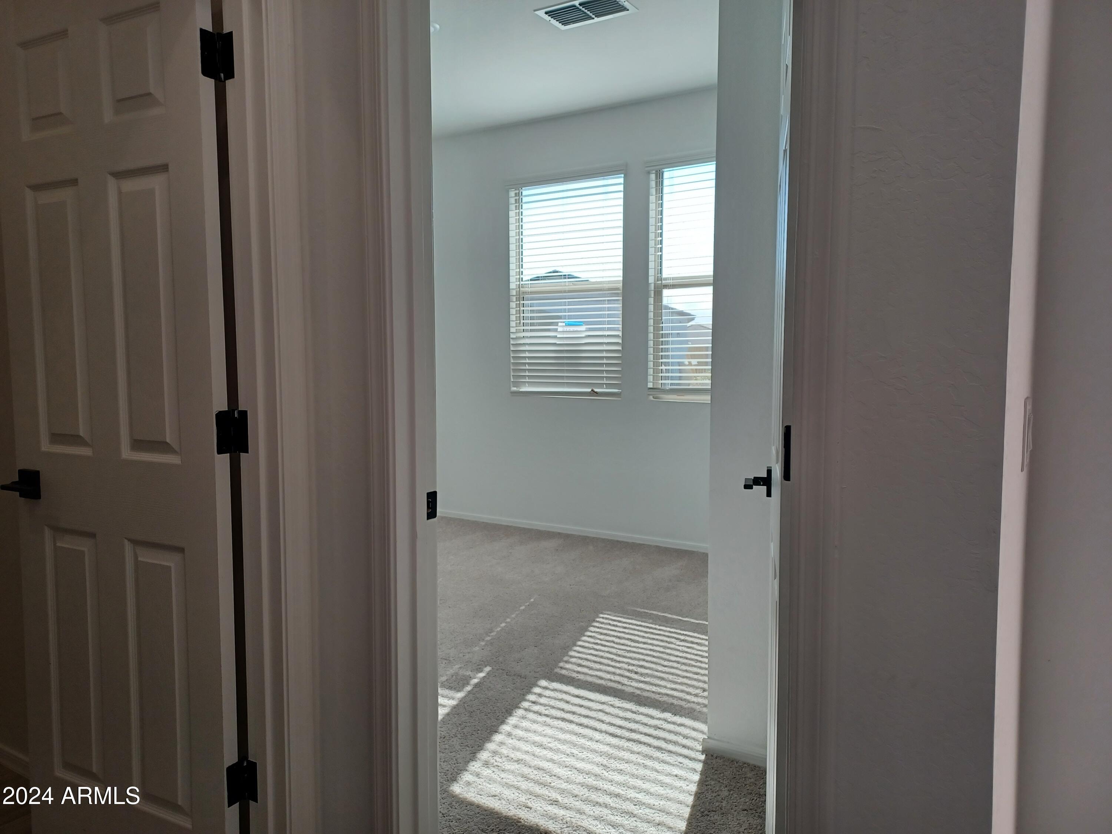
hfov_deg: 69.4
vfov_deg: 54.9
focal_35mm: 25
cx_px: 556
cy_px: 417
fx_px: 803
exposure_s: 1/100
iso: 64
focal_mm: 4.6
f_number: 1.8
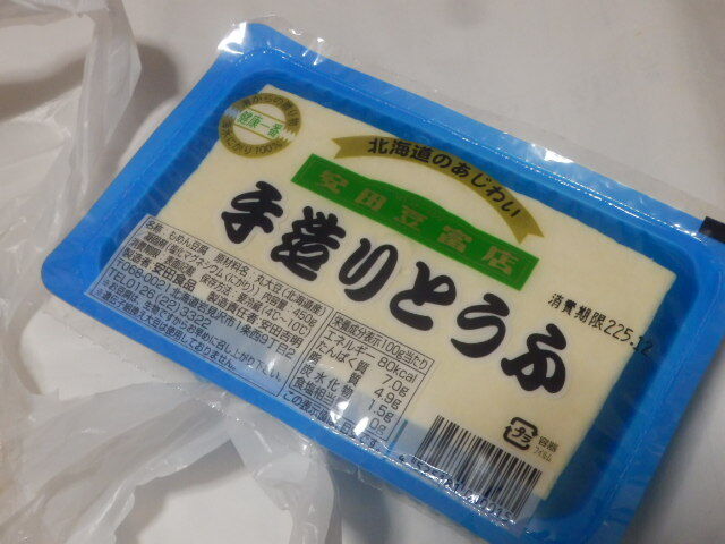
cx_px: 362
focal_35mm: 51
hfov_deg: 37.5
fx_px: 1068
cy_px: 272
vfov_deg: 28.6
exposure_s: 1/50
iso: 800
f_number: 4.4
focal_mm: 9.1
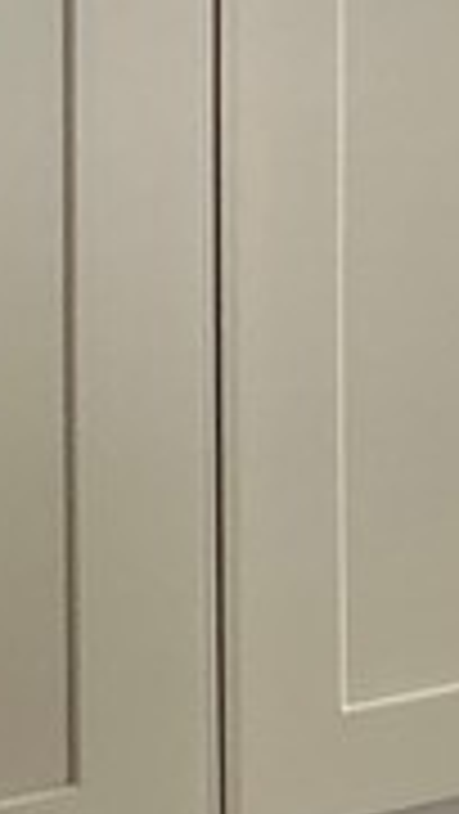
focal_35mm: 173
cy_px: -733
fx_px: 3738
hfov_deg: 6.0
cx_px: 1809
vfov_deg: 11.4
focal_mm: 3
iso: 50
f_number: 1.8
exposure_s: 1/60
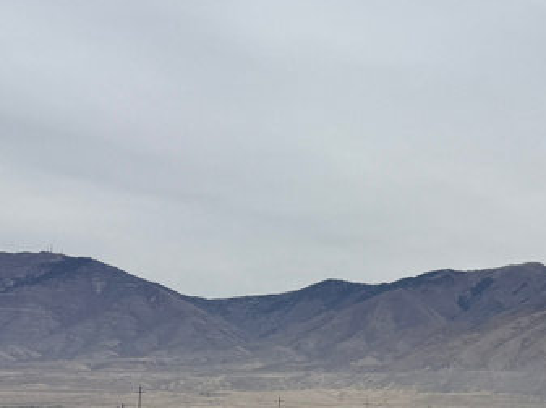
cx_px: 765
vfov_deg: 20.0
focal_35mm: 73
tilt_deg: +4.6
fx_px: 1150
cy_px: 291
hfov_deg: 22.9
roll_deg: +0.9
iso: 80
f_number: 1.78
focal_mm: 6.76
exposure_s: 1/4167
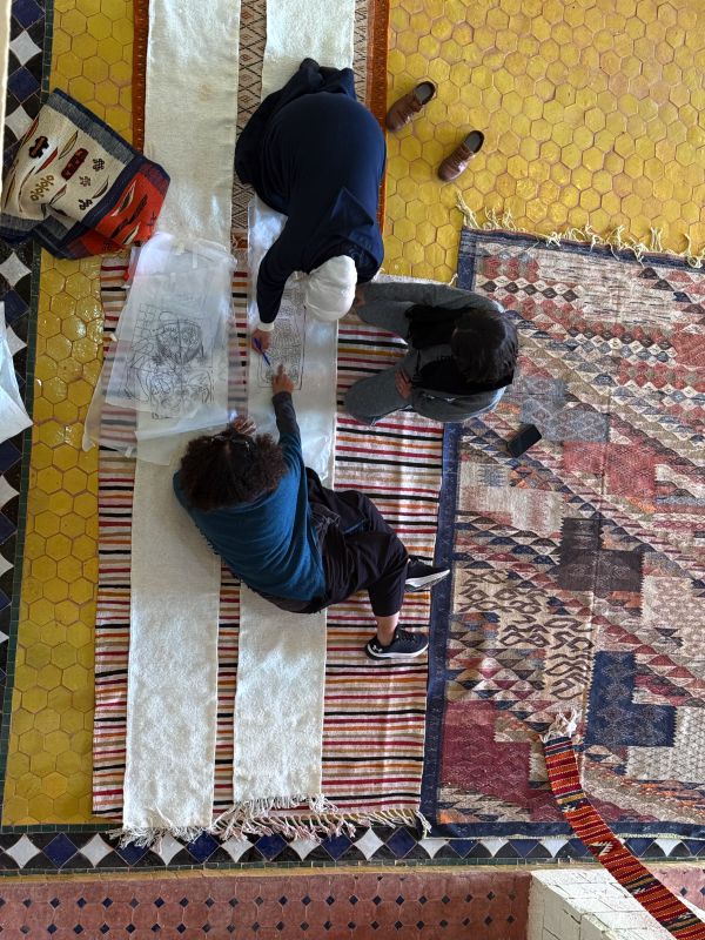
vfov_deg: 39.7
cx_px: 352
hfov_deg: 30.3
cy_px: 470
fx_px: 1303
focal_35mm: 48
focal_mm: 6.76
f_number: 1.78
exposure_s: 1/33
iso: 250
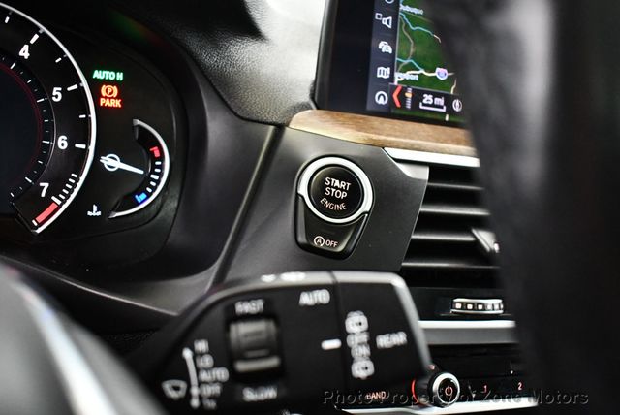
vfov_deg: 36.9
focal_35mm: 36
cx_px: 310
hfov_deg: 53.1
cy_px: 208
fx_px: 621
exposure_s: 1/60
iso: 4500
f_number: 3.5
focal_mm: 18
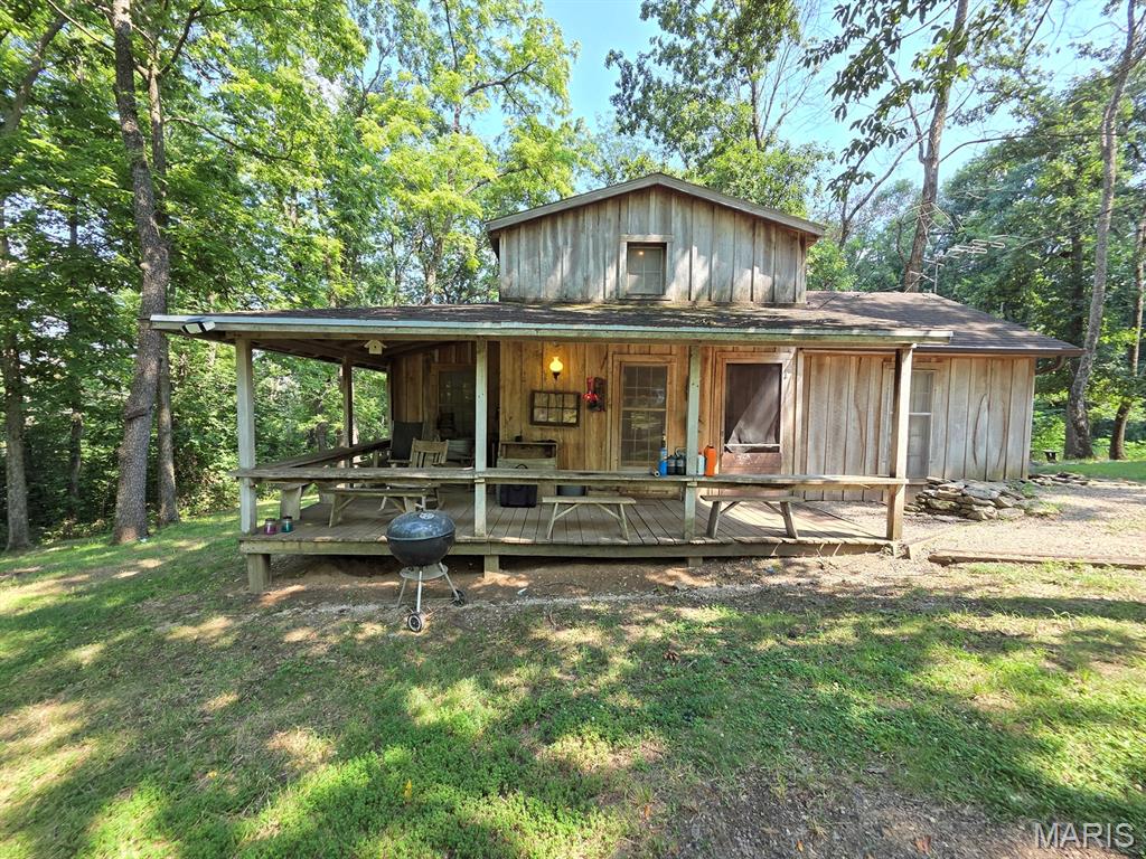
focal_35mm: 13
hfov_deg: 106.2
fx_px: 430
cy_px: 430
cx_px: 573
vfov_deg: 89.9
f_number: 2.2
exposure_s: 1/179
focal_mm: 2.2
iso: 50
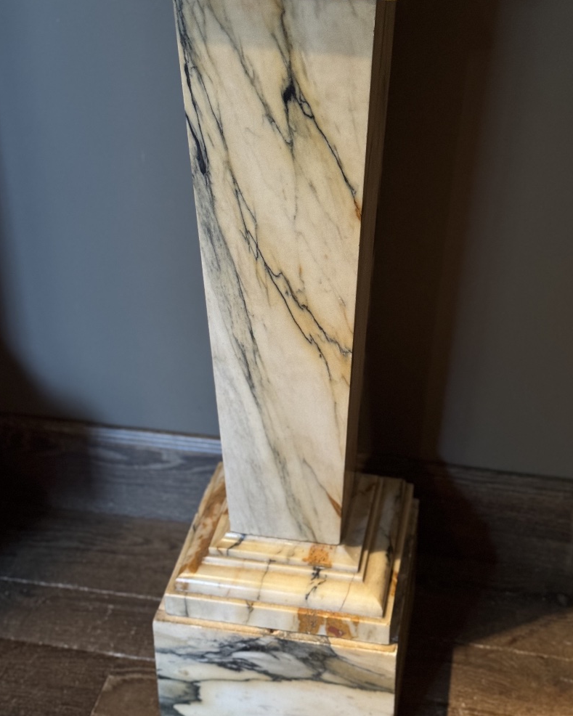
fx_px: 1208
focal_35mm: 57
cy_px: 305
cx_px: 278
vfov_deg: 33.0
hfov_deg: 26.7
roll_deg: +0.6
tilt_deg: -28.5
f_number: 1.78
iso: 400
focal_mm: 6.76
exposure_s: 1/33
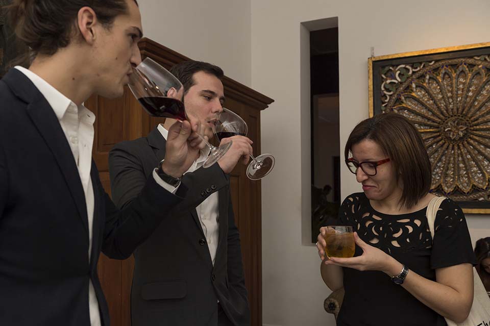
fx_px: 463
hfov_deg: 55.8
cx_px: 245
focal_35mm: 34
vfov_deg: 38.8
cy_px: 163
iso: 800
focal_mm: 34
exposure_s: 1/60
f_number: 5.6
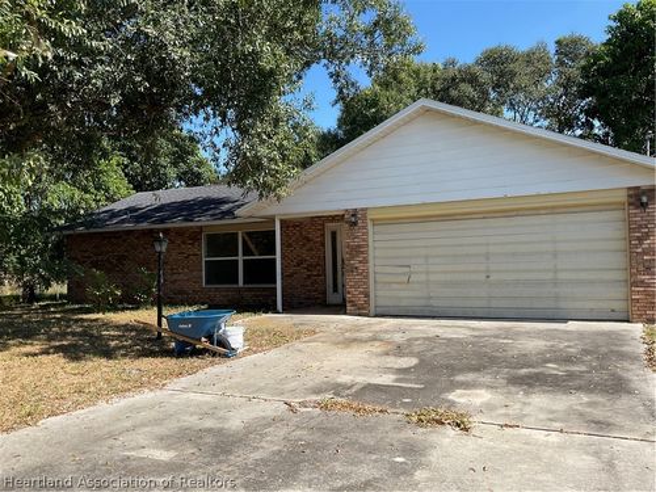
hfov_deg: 61.7
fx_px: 550
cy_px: 246
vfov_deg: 48.2
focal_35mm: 29
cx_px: 328
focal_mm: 3
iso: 16
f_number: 1.8
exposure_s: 1/1311
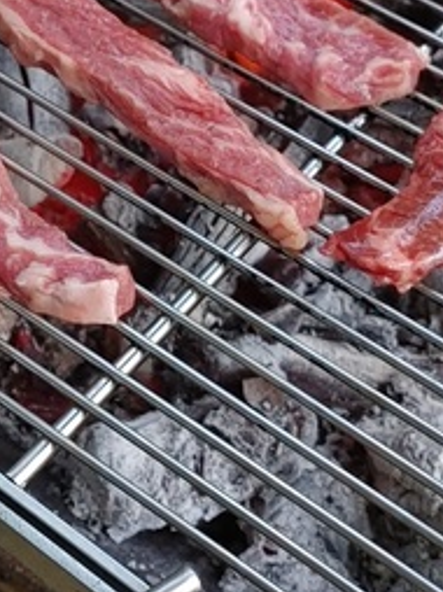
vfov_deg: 23.7
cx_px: 226
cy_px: 165
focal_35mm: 82
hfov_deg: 18.0
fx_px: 1402
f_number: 1.8
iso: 150
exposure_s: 1/120
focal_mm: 4.81
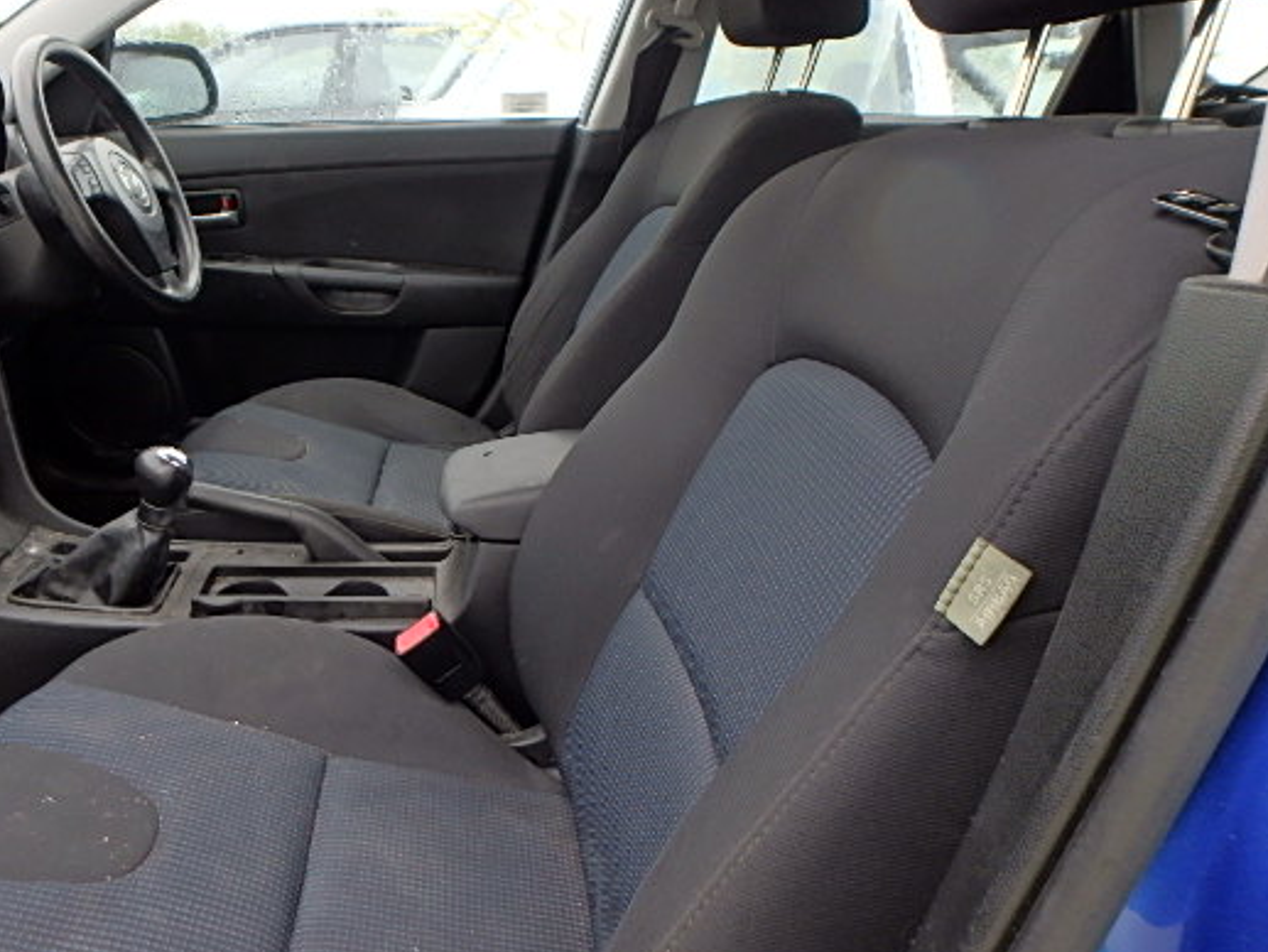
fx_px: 953
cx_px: 500
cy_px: 380
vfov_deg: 52.7
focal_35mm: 26
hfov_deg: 66.6
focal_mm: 3.7
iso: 125
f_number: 3.5
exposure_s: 1/125
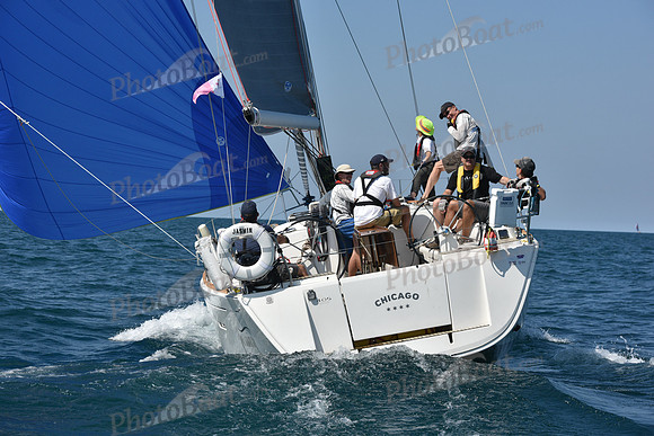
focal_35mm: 100
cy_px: 218
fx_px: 1817
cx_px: 327
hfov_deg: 20.4
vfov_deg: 13.7
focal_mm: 100
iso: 250
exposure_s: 1/1600
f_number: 9
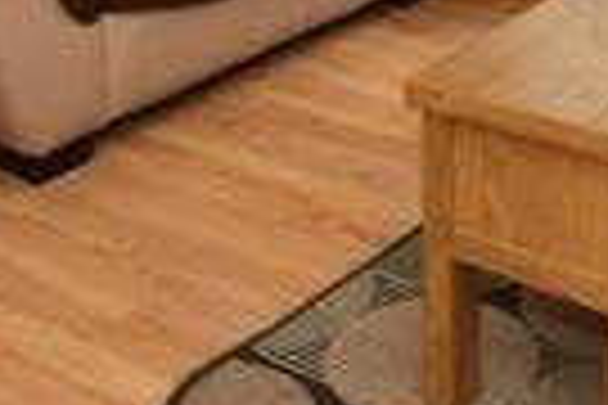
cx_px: 455
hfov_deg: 27.3
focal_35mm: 73
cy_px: -434
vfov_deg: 14.8
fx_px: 1233
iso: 200
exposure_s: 1/25
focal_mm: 10
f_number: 7.1
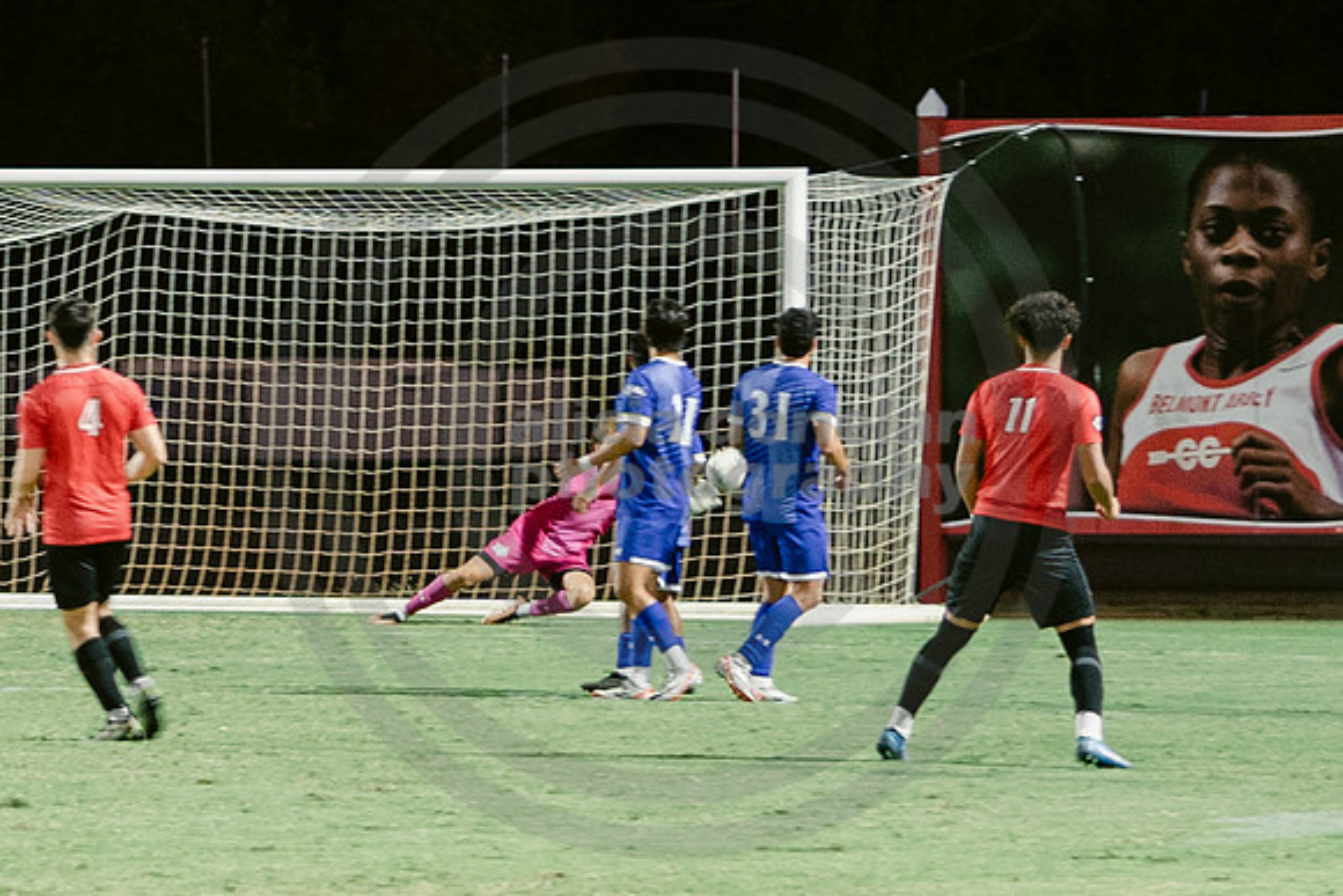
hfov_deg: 5.7
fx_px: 13417
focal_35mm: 360
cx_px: -232
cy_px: 385
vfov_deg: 3.8
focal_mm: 90
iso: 1250
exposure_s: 1/100
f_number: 2.8
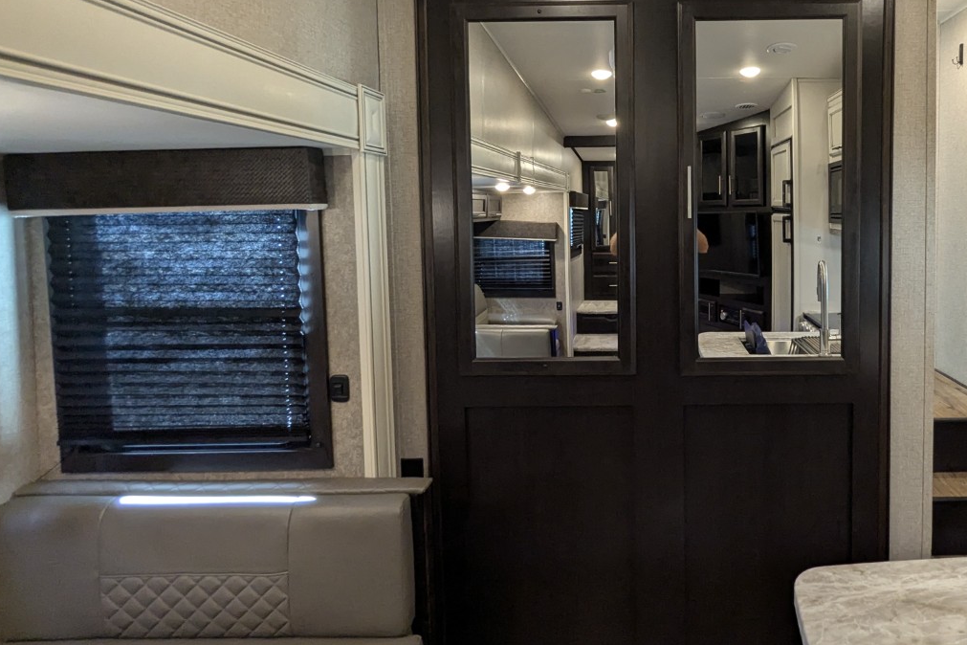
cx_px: 647
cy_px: 246
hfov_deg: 73.7
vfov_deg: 54.5
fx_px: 618
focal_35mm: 23
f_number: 2.2
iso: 292
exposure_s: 1/36.6
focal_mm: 2.35
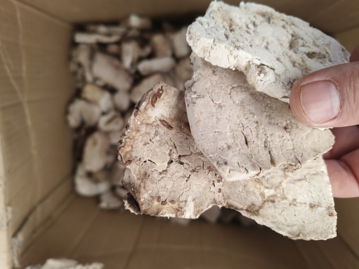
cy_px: 134
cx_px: 180
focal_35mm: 23
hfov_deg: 73.9
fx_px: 239
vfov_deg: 58.9
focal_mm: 5.6
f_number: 1.88
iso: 920
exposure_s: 1/50
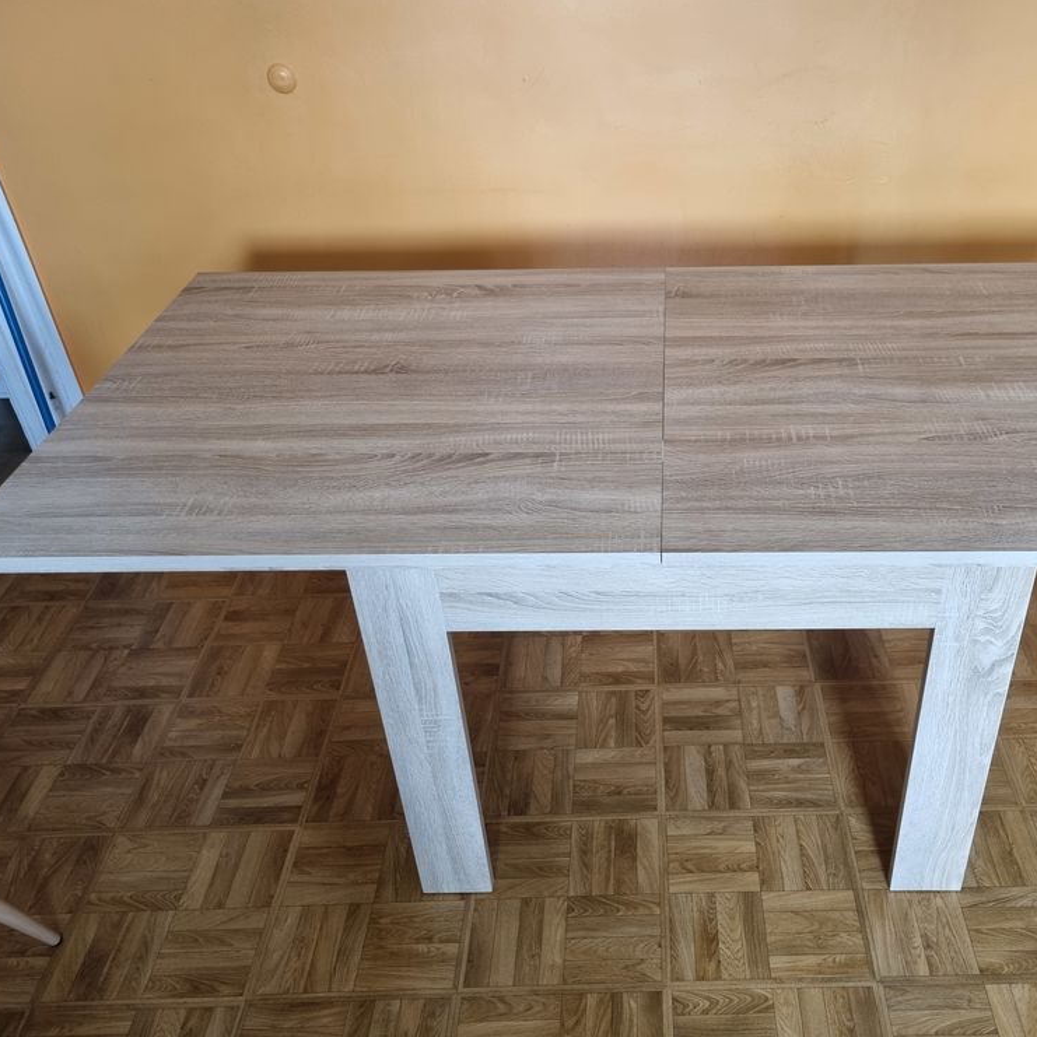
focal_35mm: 31
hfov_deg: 51.9
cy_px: 521
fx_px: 1051
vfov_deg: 52.5
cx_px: 662
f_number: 1.8
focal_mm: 5.4
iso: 250
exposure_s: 1/50
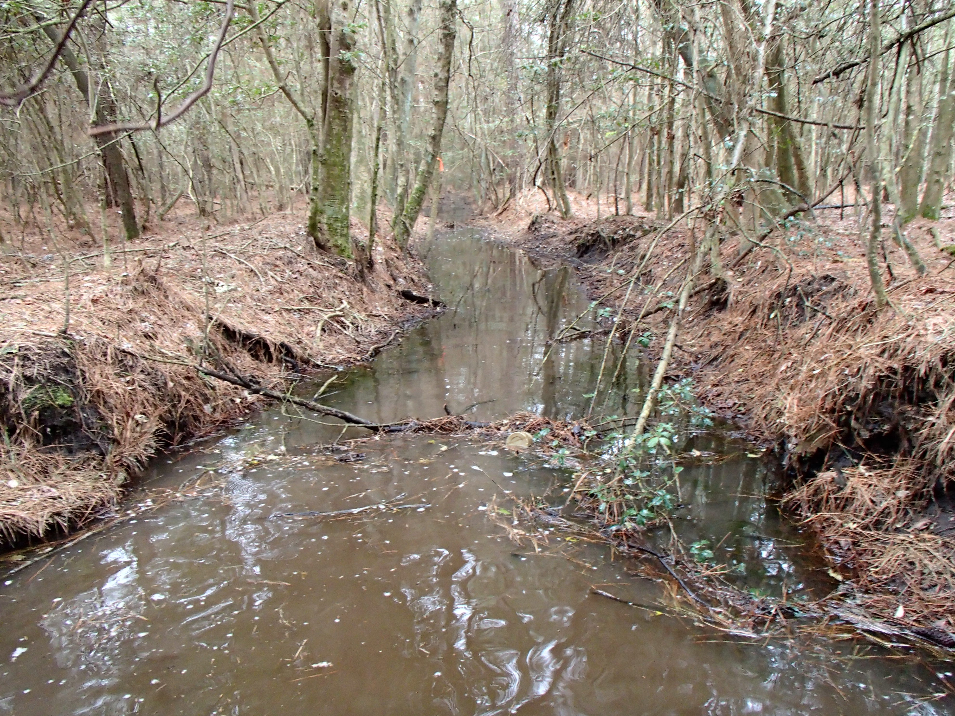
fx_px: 772
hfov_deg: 63.4
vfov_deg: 49.7
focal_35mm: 28
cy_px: 358
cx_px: 478
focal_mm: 5
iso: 640
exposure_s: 1/30
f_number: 3.9
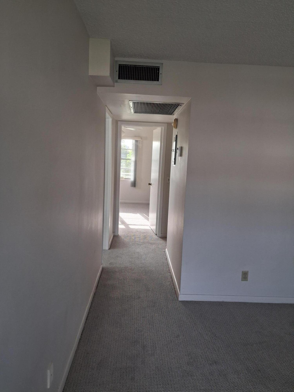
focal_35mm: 27
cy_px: 196
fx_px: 306
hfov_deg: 51.4
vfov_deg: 65.3
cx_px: 147
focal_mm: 4
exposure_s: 1/100
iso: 200
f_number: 1.8
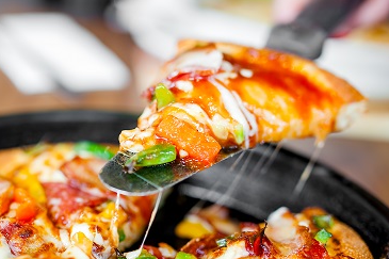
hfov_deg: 34.3
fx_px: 626
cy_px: 208
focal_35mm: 58
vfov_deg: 23.0
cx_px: 145
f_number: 2
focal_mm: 35
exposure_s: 1/125
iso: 400
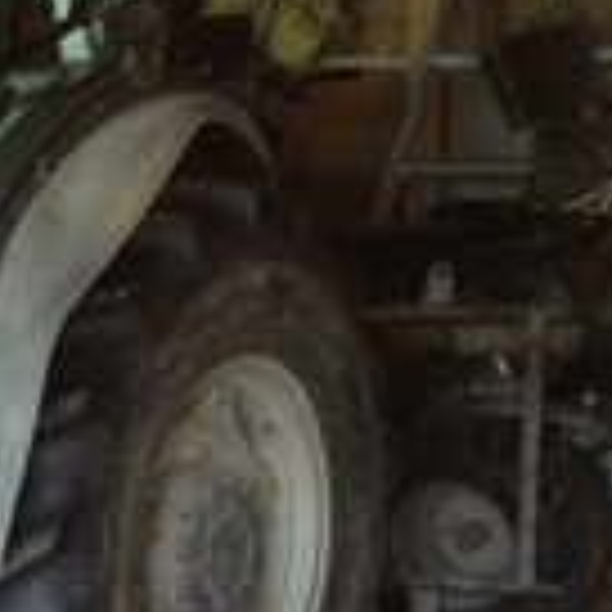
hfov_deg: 12.7
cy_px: 459
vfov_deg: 14.0
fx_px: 2480
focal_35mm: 124
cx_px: -508
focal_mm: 4.28
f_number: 2.4
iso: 100
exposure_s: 1/20
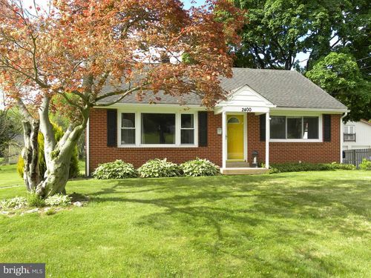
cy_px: 139
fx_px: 354
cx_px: 186
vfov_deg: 42.9
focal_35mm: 33
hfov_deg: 55.4
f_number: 4
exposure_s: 1/192
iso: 64
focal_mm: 5.9
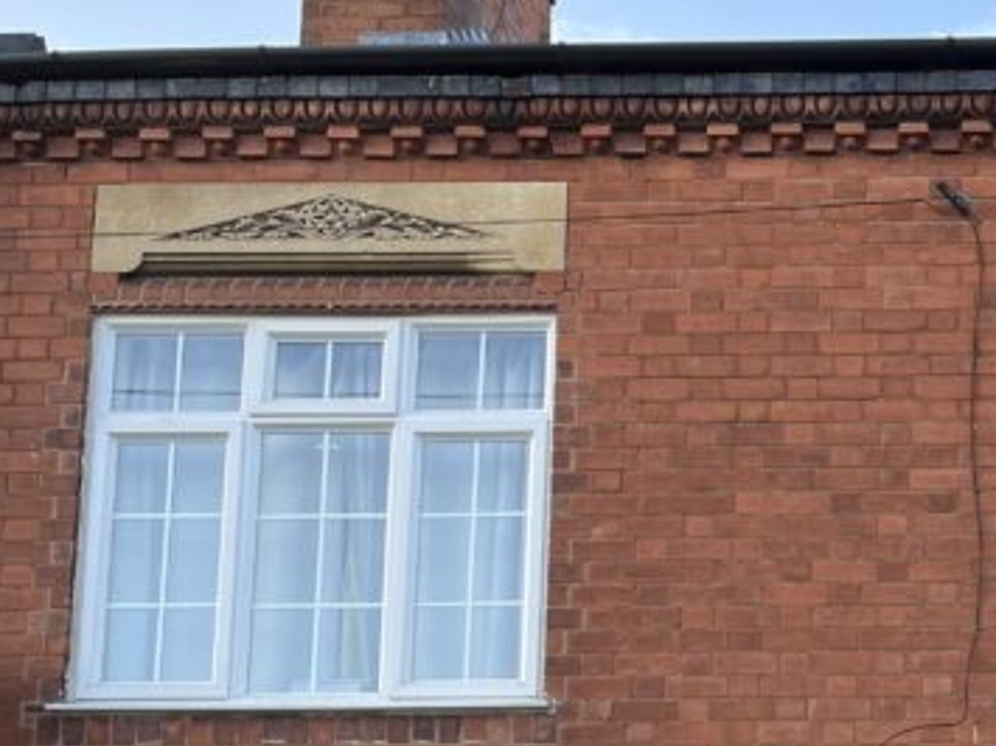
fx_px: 2157
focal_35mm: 75
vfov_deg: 18.7
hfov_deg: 23.7
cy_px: 878
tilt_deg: +9.9
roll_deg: +0.0
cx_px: 1198
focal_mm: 5.1
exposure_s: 1/457
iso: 50
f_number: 1.6
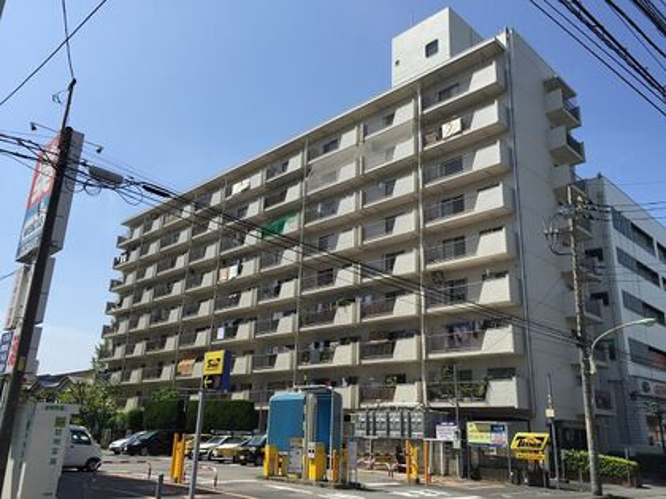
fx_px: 558
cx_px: 333
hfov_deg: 61.7
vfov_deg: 48.2
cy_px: 250
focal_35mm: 29
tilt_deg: +19.6
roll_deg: -3.0
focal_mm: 4.15
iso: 32
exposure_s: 1/1883
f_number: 2.2
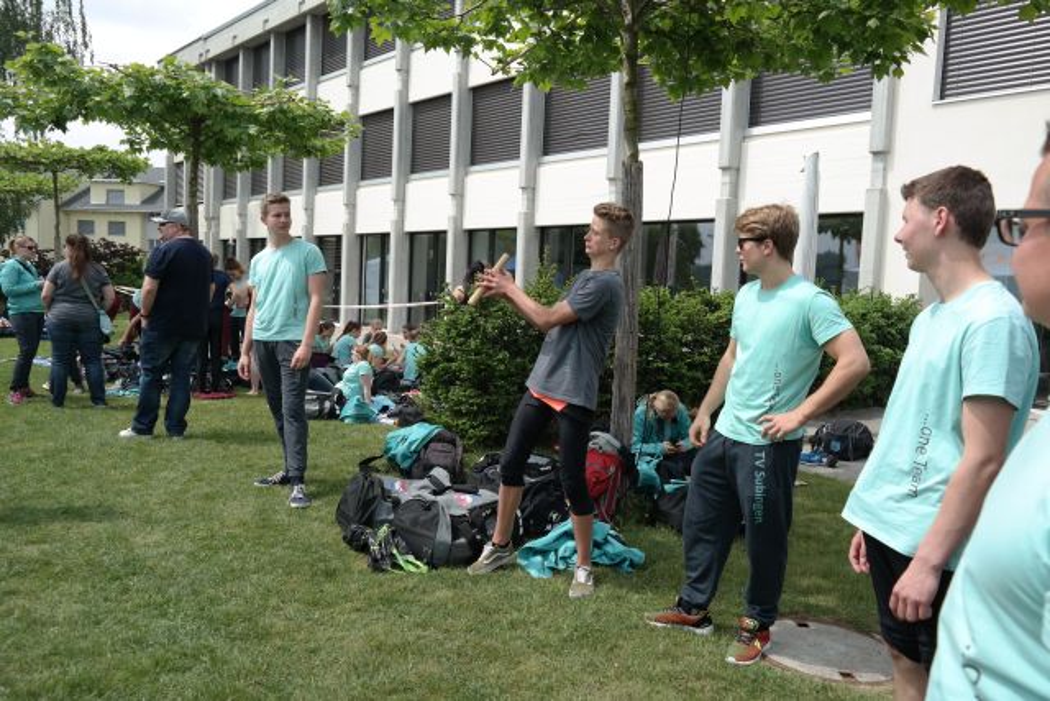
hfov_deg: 67.4
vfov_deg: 48.0
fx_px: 788
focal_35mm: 27
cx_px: 525
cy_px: 350
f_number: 5.6
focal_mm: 18
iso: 100
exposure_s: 1/250
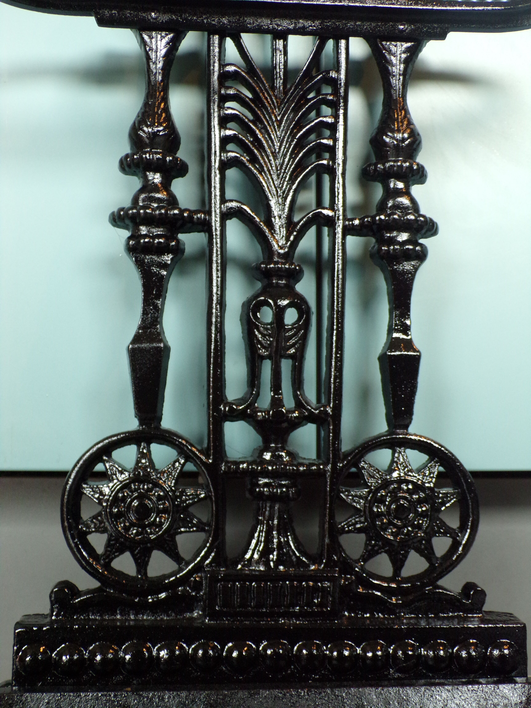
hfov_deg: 38.7
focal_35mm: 37
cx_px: 266
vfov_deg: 50.1
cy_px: 354
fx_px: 757
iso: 260
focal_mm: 6.6
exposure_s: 1/17
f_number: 3.3
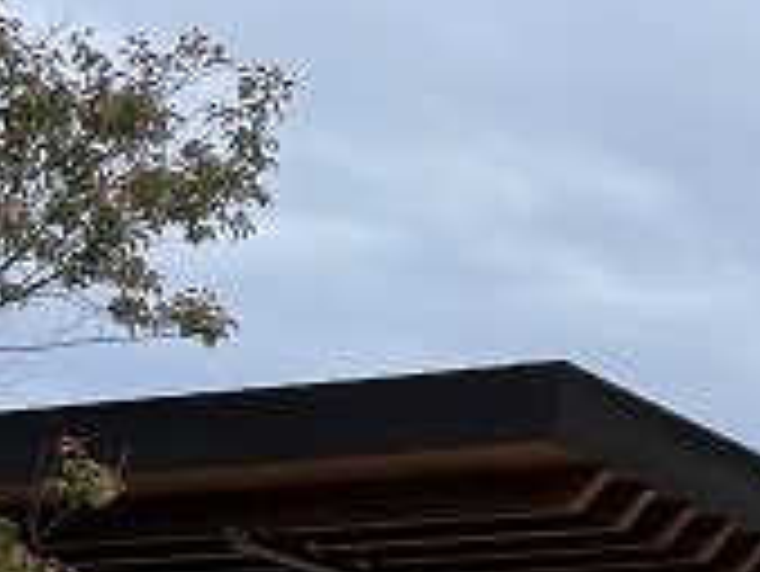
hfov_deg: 14.4
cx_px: 1266
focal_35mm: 124
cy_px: 1277
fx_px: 2724
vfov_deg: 10.6
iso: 32
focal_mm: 4.2
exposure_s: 1/3040
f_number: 1.6
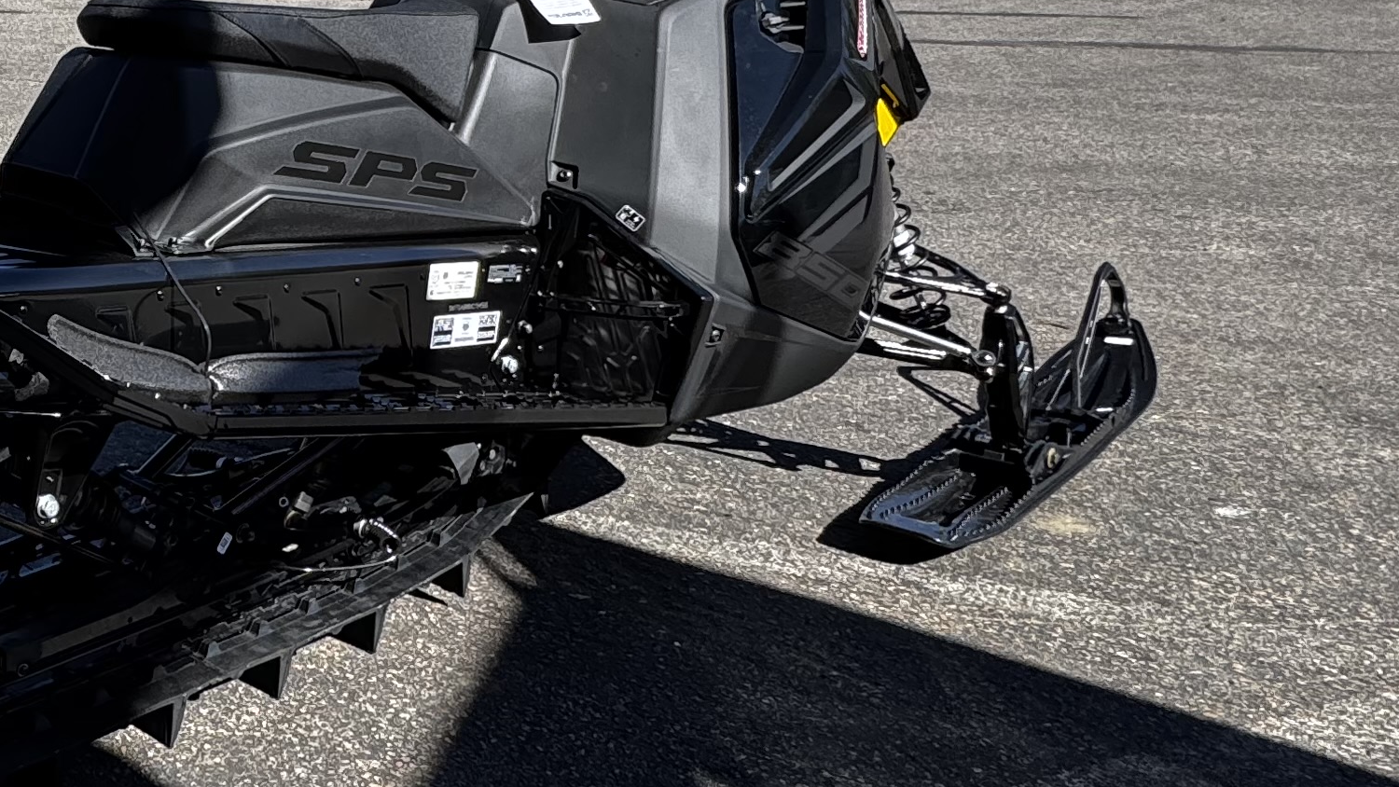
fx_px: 1521
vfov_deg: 28.6
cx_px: -46
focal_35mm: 41
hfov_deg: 41.8
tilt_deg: -13.9
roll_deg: +1.1
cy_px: 208
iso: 50
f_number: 2.2
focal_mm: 2.22
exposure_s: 1/779
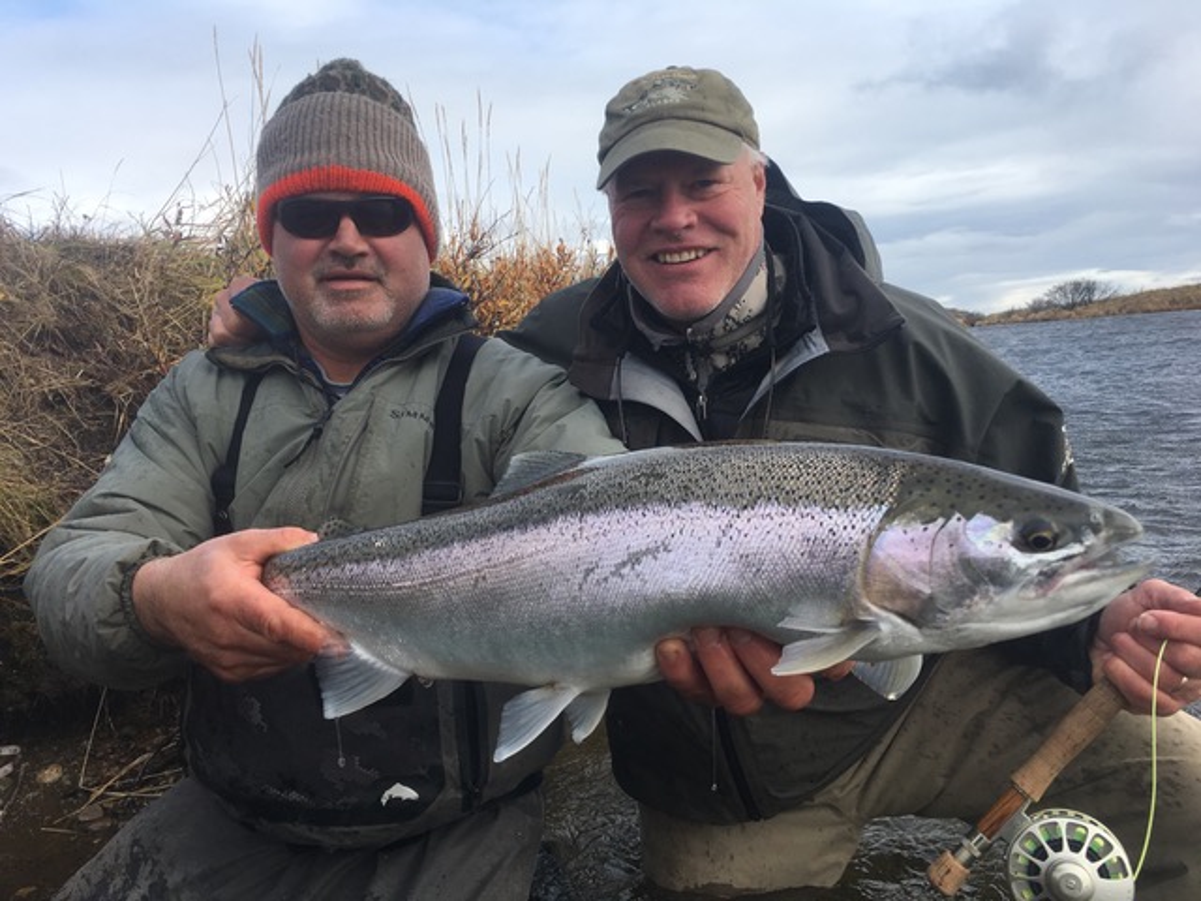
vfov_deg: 48.2
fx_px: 1006
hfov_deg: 61.7
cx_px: 600
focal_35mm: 29
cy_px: 450
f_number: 2.2
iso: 25
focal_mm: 4.15
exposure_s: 1/587
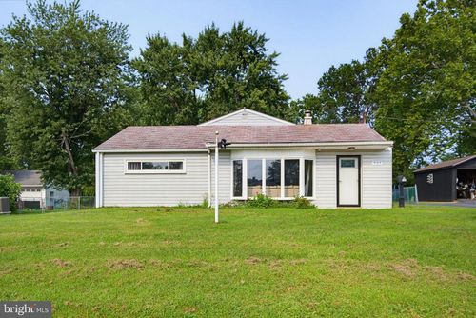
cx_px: 238
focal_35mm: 26
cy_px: 159
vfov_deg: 49.6
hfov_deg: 69.4
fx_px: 344
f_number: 8
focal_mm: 17.4
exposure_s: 1/140
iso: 250
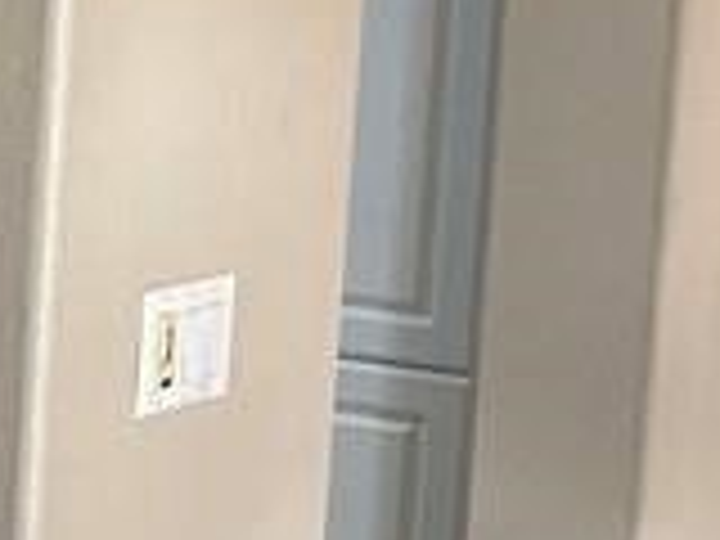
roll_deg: -1.3
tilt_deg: -5.5
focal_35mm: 166
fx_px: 3453
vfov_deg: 8.9
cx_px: -1152
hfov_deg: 10.0
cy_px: 162
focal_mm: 4.25
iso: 100
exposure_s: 1/60
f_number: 1.8
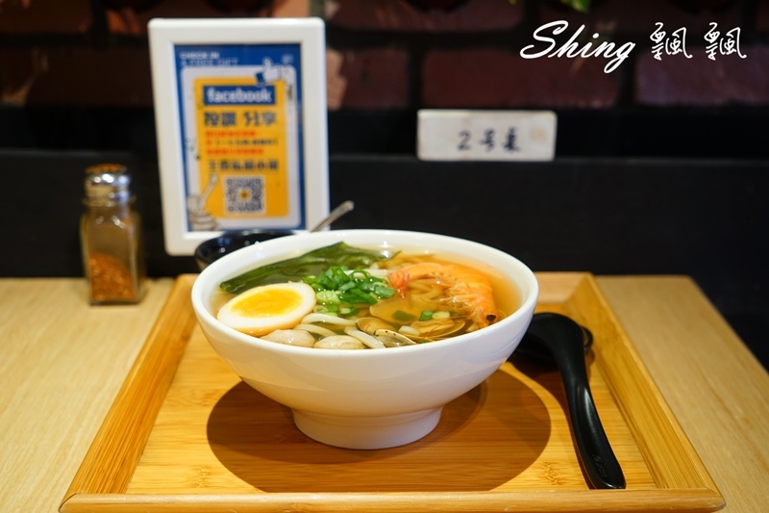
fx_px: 982
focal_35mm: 46
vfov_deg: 29.2
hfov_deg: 42.8
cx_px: 384
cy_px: 256
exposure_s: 1/20
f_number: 5.6
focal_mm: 46
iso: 800
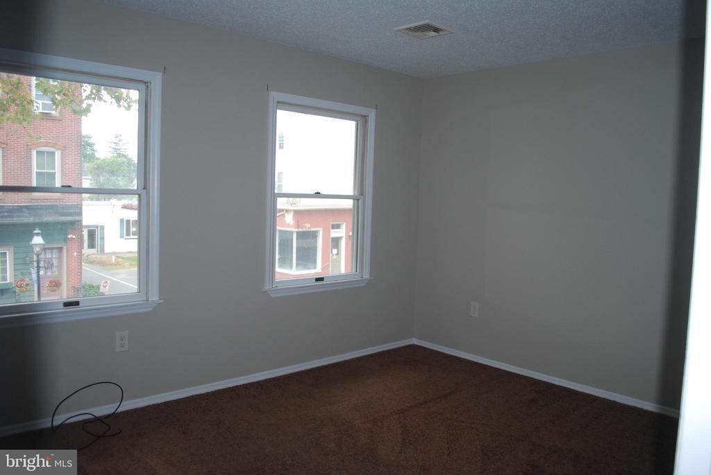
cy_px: 238
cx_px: 356
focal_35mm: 27
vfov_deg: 48.0
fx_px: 534
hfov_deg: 67.3
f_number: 3.5
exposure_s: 1/60
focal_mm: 18
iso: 200
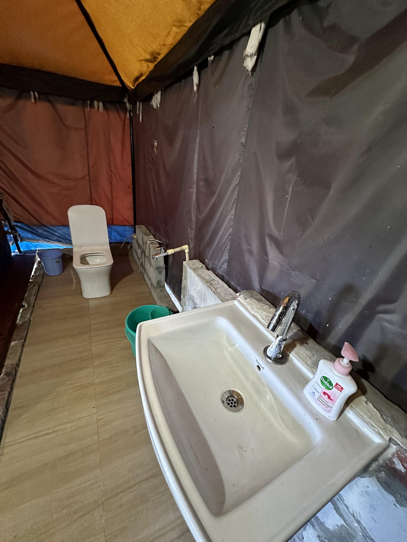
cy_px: 271
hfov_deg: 85.7
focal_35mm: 14
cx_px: 204
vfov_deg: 102.1
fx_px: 219
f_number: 2.2
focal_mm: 2.22
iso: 800
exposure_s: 1/60
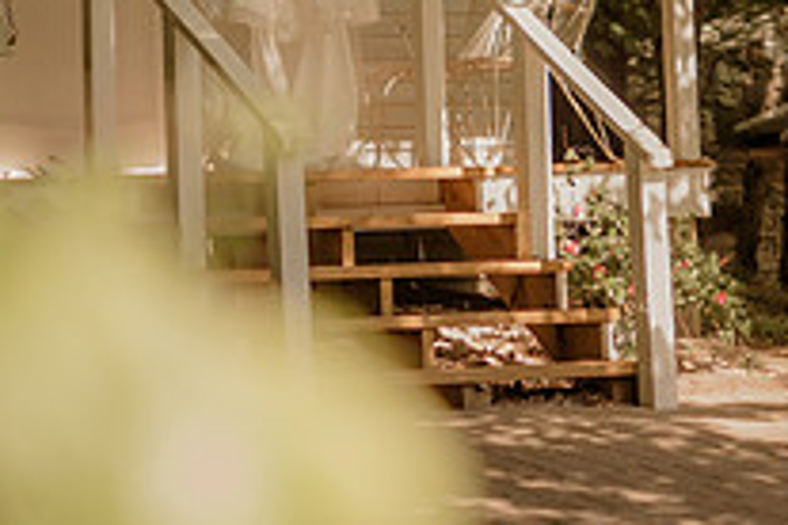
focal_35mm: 149
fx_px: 3261
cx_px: 387
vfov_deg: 9.1
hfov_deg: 13.8
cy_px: -110
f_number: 1.4
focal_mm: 50
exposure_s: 1/2500
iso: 250
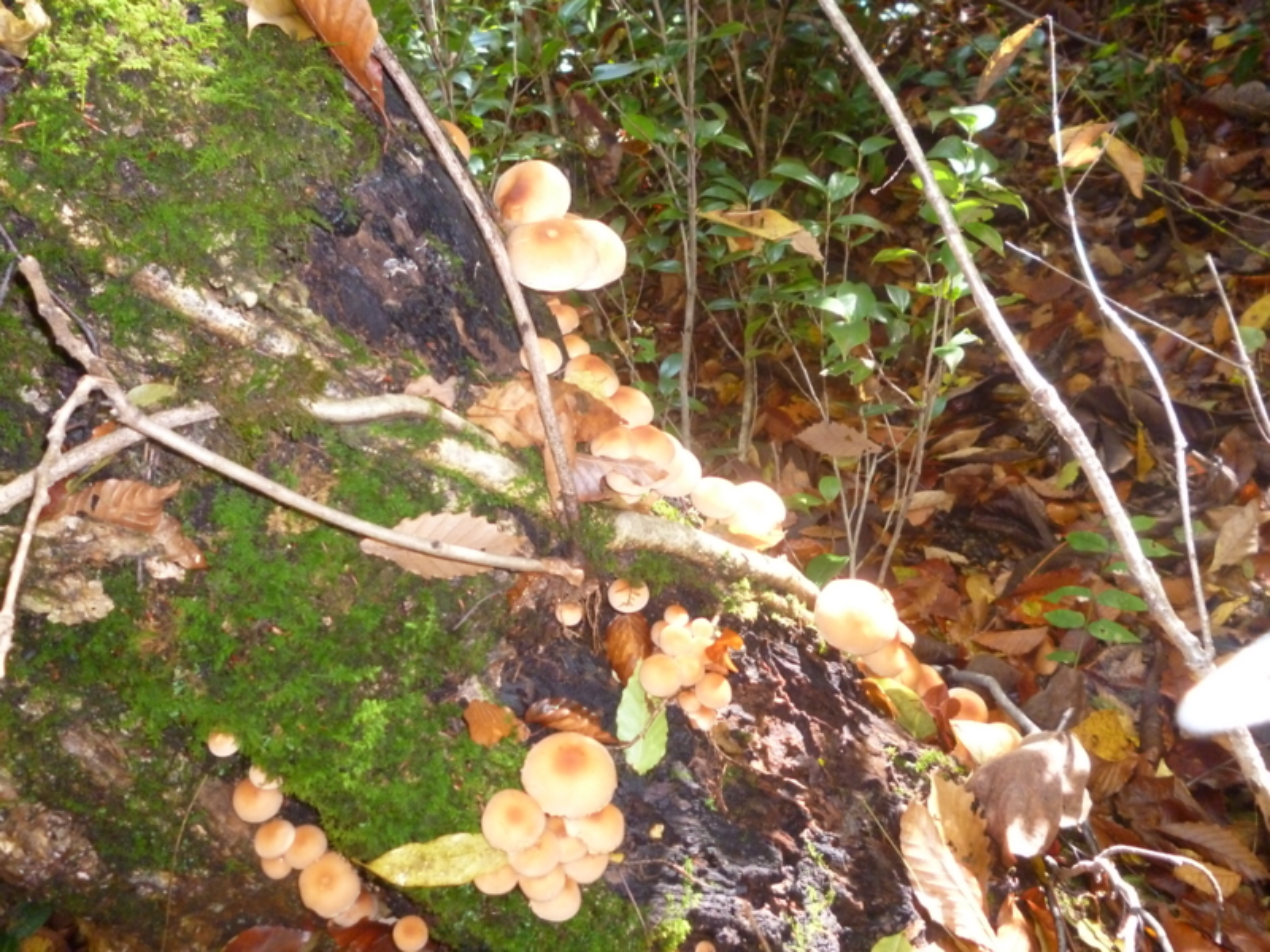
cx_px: 635
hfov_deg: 63.4
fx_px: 1027
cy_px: 476
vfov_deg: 49.7
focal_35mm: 28
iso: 400
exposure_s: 1/60
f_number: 3.1
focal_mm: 5
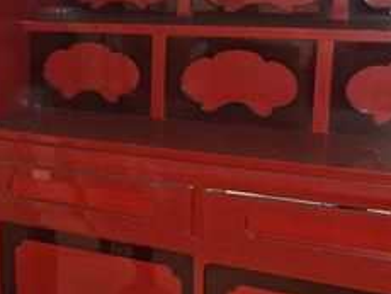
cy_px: 121
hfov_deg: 29.1
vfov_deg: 22.9
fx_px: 724
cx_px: 41
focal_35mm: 64
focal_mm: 5.54
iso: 400
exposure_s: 1/20
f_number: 1.8
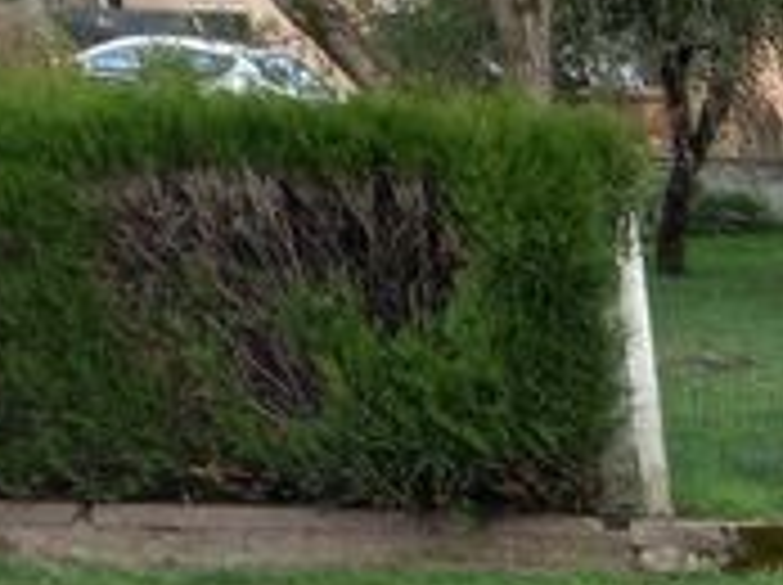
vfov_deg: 9.1
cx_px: 2034
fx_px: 3253
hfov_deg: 11.0
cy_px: 1467
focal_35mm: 144
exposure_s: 1/188
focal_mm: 4.6
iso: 25
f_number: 2
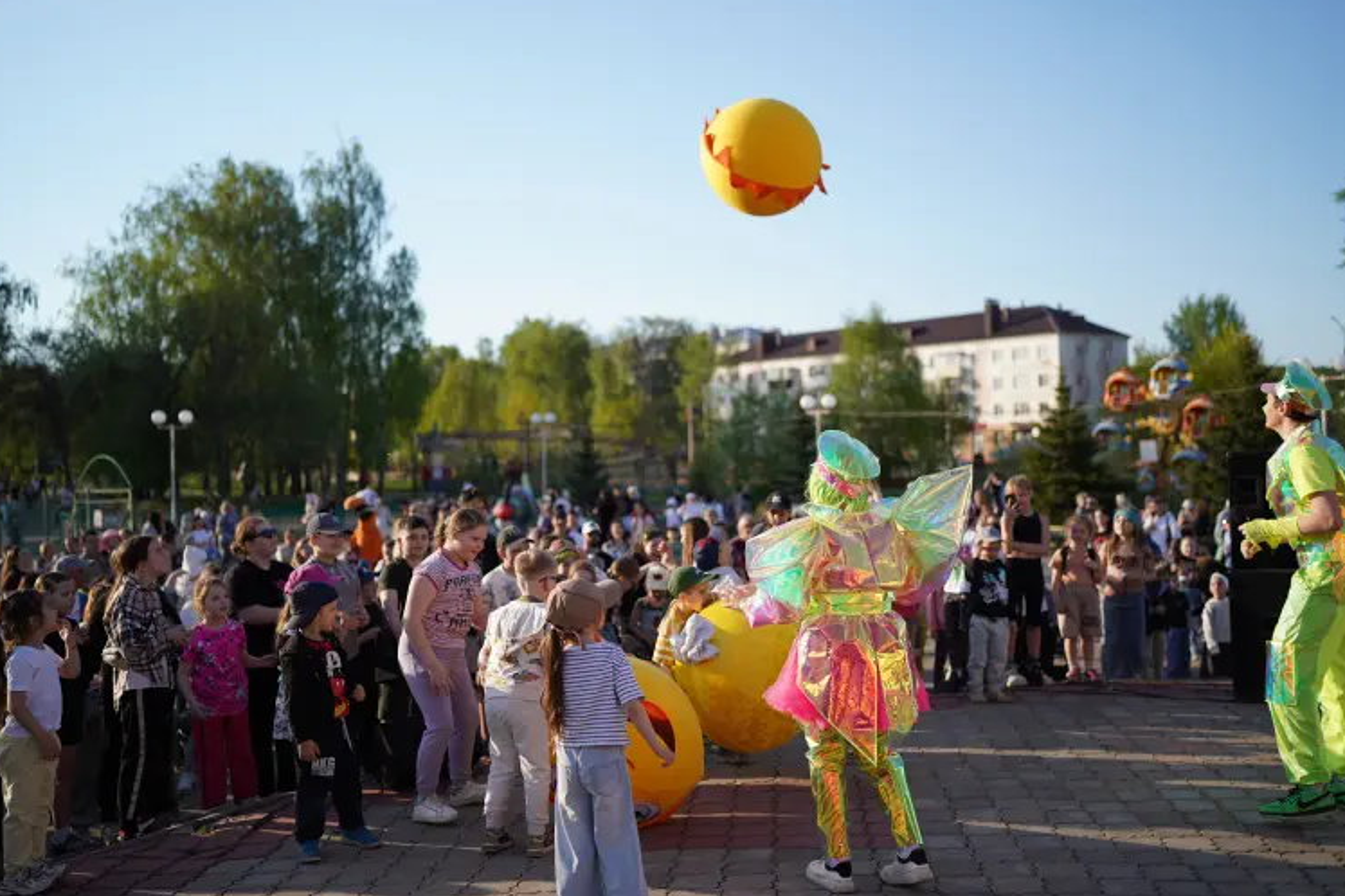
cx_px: 666
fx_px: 1345
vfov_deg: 36.9
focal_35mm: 36
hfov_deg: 53.1
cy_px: 437
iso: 100
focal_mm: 35
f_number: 1.4
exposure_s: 1/4000
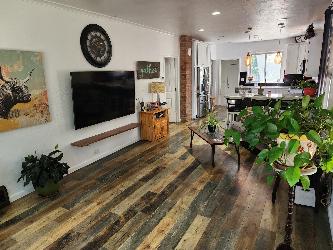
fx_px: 221
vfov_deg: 58.9
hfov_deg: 73.9
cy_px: 125
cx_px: 166
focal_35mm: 23
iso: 250
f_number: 1.8
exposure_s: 1/120
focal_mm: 6.4
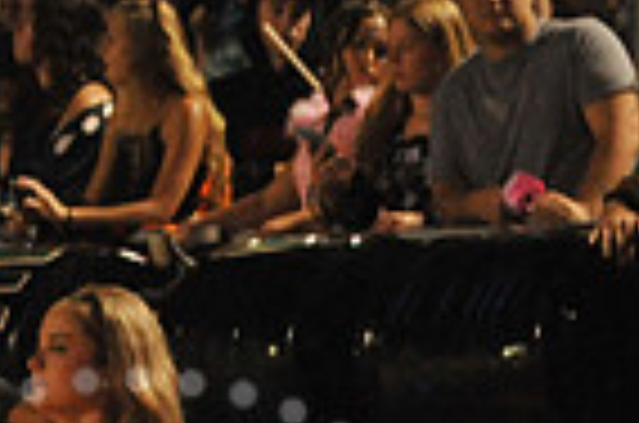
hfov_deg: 3.7
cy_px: 792
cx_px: 130
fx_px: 9776
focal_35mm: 552
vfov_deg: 2.5
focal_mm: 135
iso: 5000
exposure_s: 1/200
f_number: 5.6
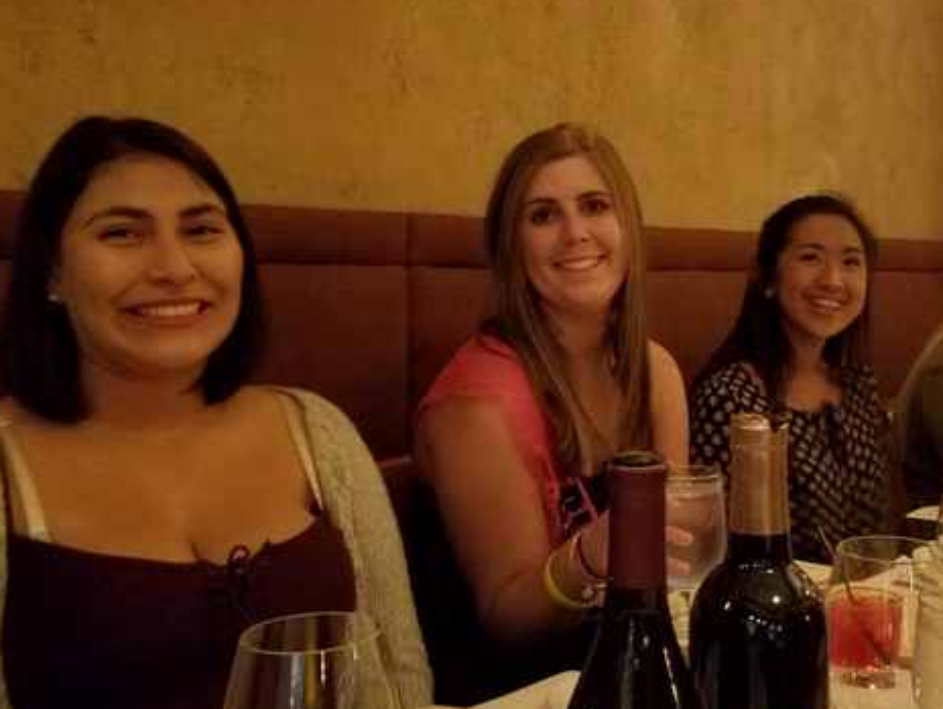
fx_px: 1145
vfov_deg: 34.3
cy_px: 302
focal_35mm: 42
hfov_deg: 43.7
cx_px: 677
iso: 500
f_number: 1.7
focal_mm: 4.2
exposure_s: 1/10
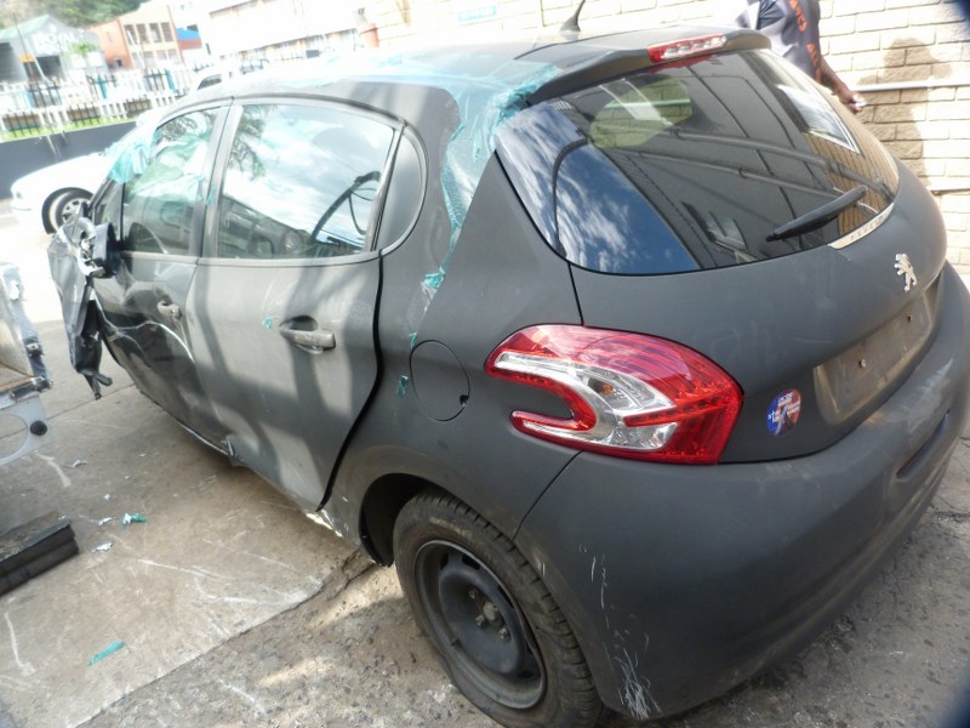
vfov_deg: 54.9
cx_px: 485
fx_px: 701
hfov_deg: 69.4
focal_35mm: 25
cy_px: 364
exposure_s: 1/160
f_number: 2.8
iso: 160
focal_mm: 4.5
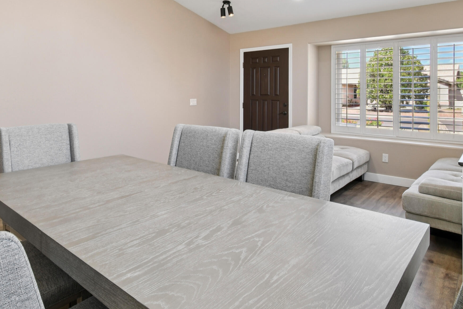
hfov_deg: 75.3
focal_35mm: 23
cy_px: 98
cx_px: 186
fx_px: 296
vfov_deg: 53.8
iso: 400
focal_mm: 10
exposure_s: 1/25
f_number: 8
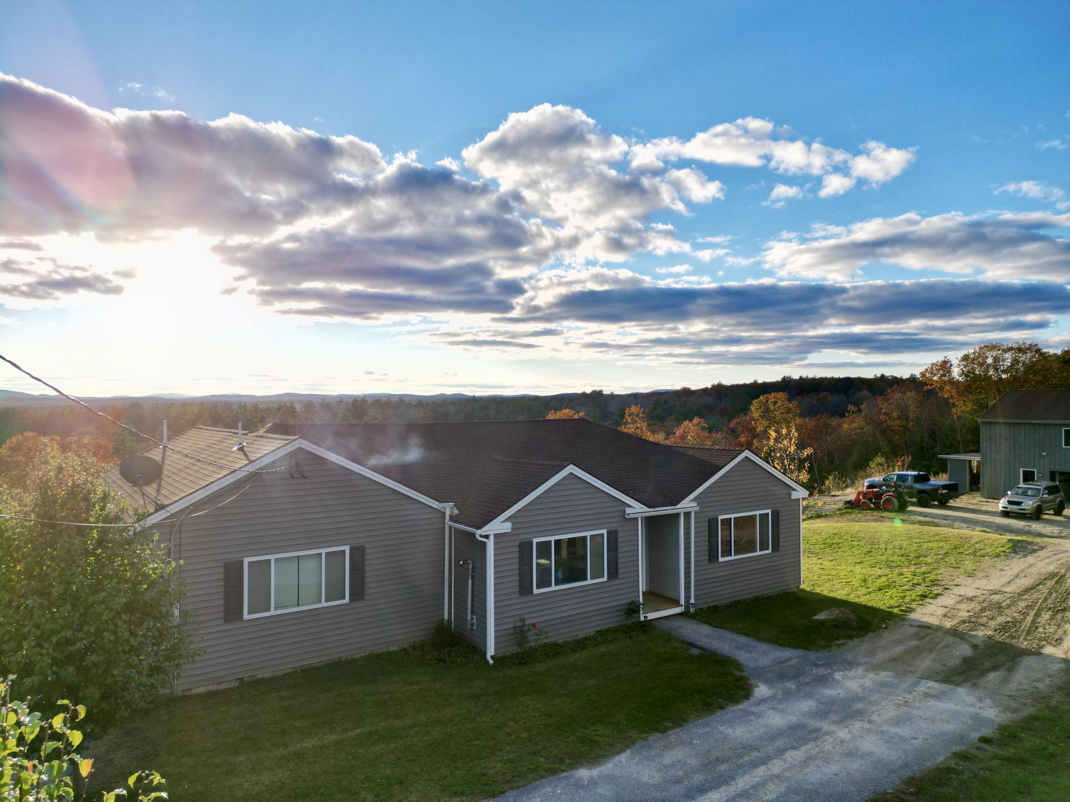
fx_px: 742
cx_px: 535
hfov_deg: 71.6
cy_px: 401
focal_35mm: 24
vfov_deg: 56.8
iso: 100
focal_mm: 6.72
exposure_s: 1/2000
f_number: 1.7
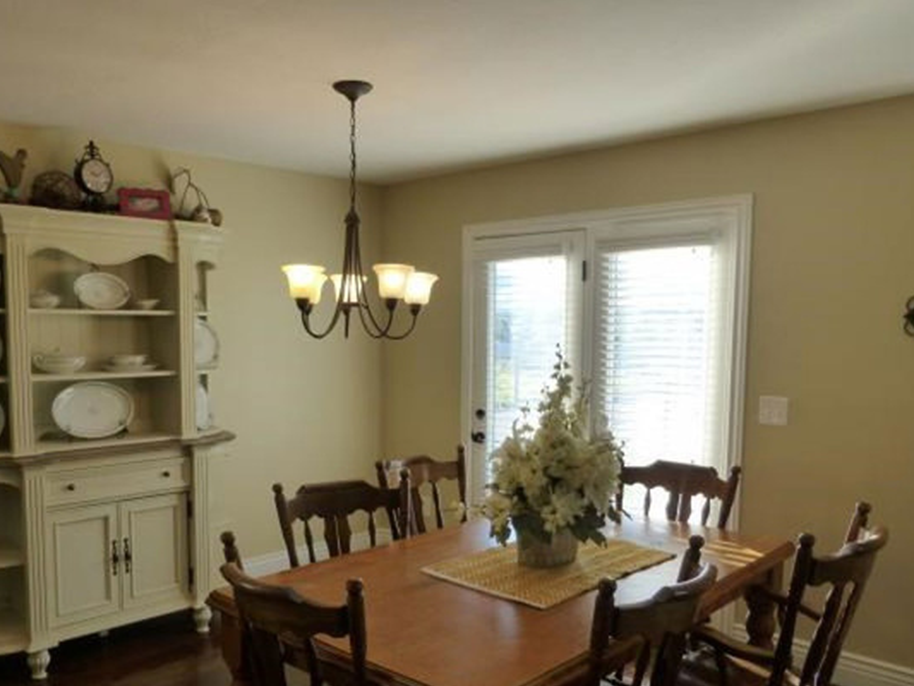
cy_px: 398
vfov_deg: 46.6
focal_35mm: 30
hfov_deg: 59.7
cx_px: 389
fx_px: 792
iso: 200
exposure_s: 1/125
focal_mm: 4.3
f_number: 3.3
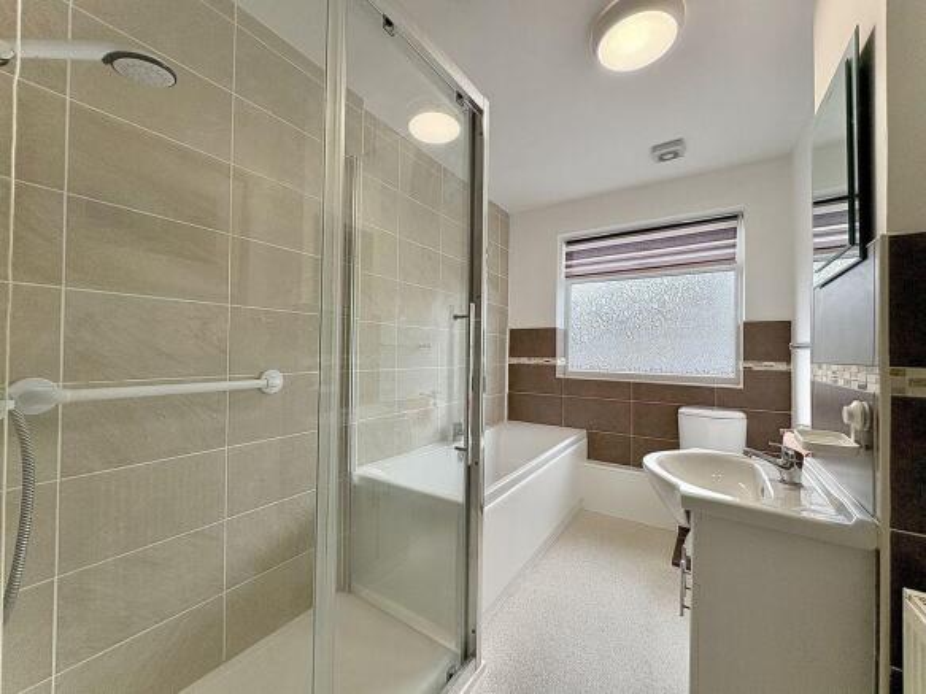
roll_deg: -2.0
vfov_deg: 85.7
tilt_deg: +1.2
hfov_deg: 102.1
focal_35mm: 14
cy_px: 347
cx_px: 463
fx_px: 374
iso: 160
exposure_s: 1/100
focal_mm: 2.22
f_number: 2.2
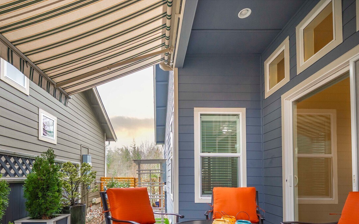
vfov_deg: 56.9
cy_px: 184
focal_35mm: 19
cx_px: 140
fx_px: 186
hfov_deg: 86.7
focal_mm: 12
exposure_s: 1/30
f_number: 6.7
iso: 250
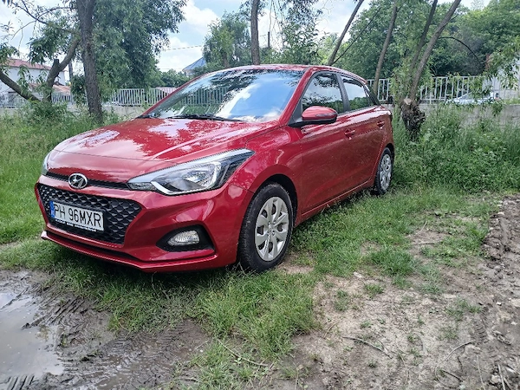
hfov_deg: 67.3
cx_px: 260
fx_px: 391
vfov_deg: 53.1
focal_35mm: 26
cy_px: 195
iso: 20
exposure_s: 1/222
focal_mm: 3.98
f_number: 1.8
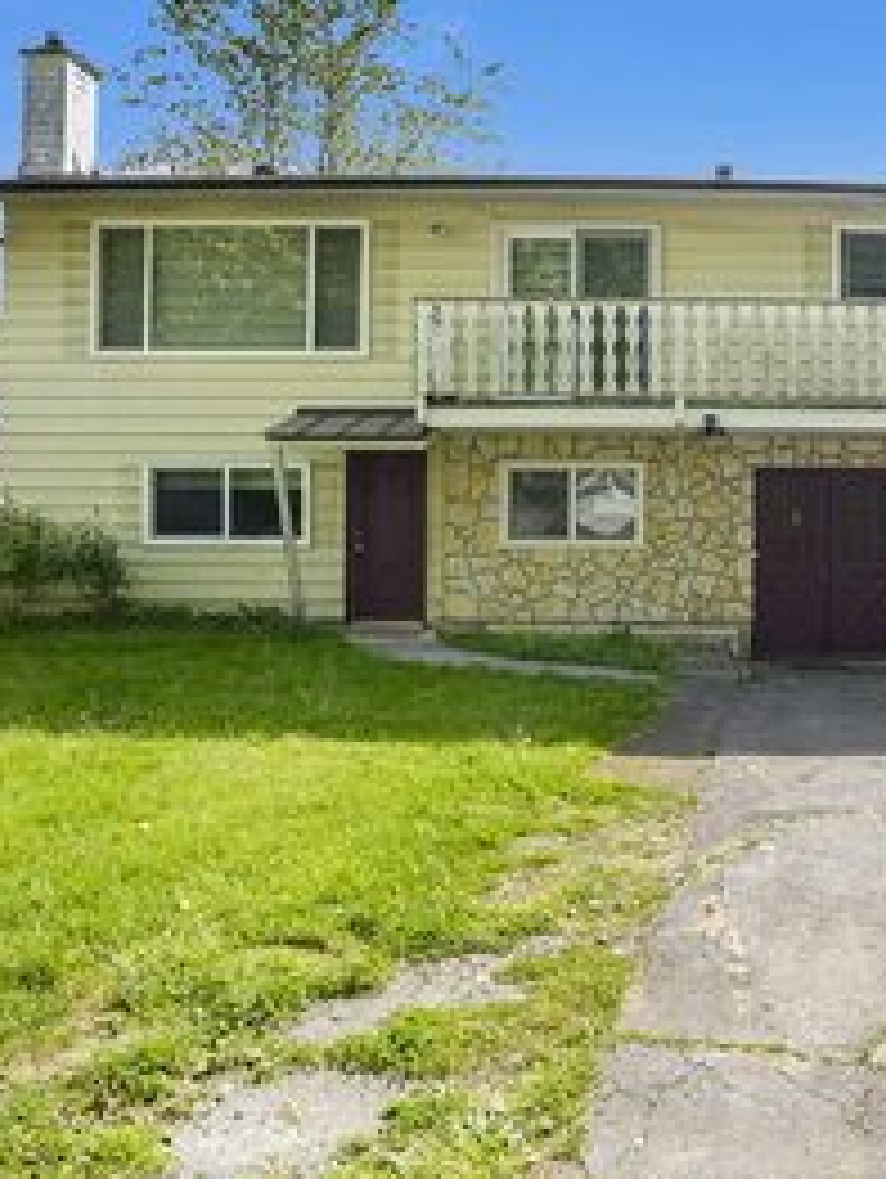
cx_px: 697
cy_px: 502
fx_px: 1022
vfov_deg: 59.6
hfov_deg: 44.8
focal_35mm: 30
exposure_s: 1/50
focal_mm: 16
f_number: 7.1
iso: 250
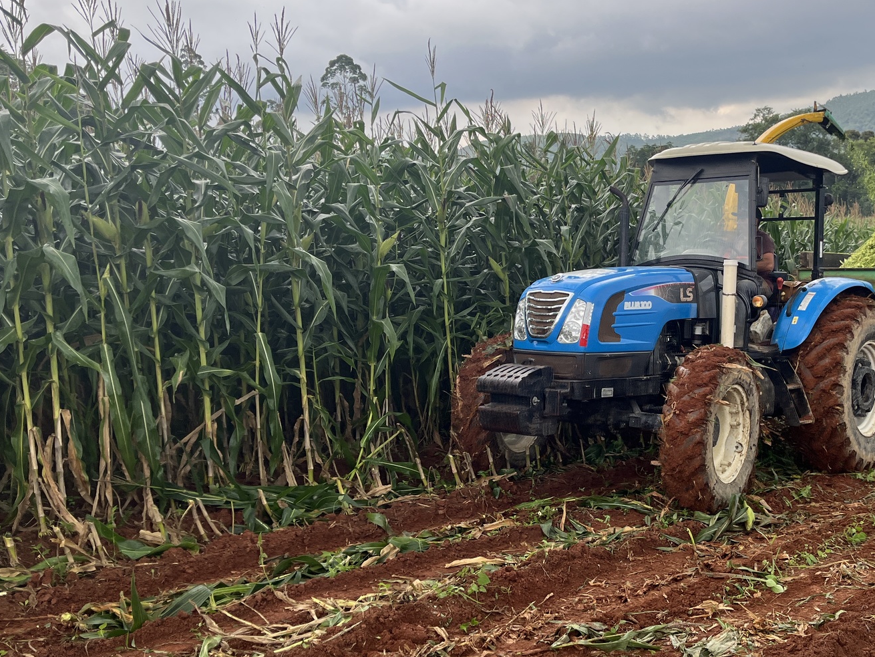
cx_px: 602
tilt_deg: -6.0
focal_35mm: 40
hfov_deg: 45.9
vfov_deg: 36.0
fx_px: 1011
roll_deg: +2.2
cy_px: 319
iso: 50
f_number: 1.6
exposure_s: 1/751
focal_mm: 5.1
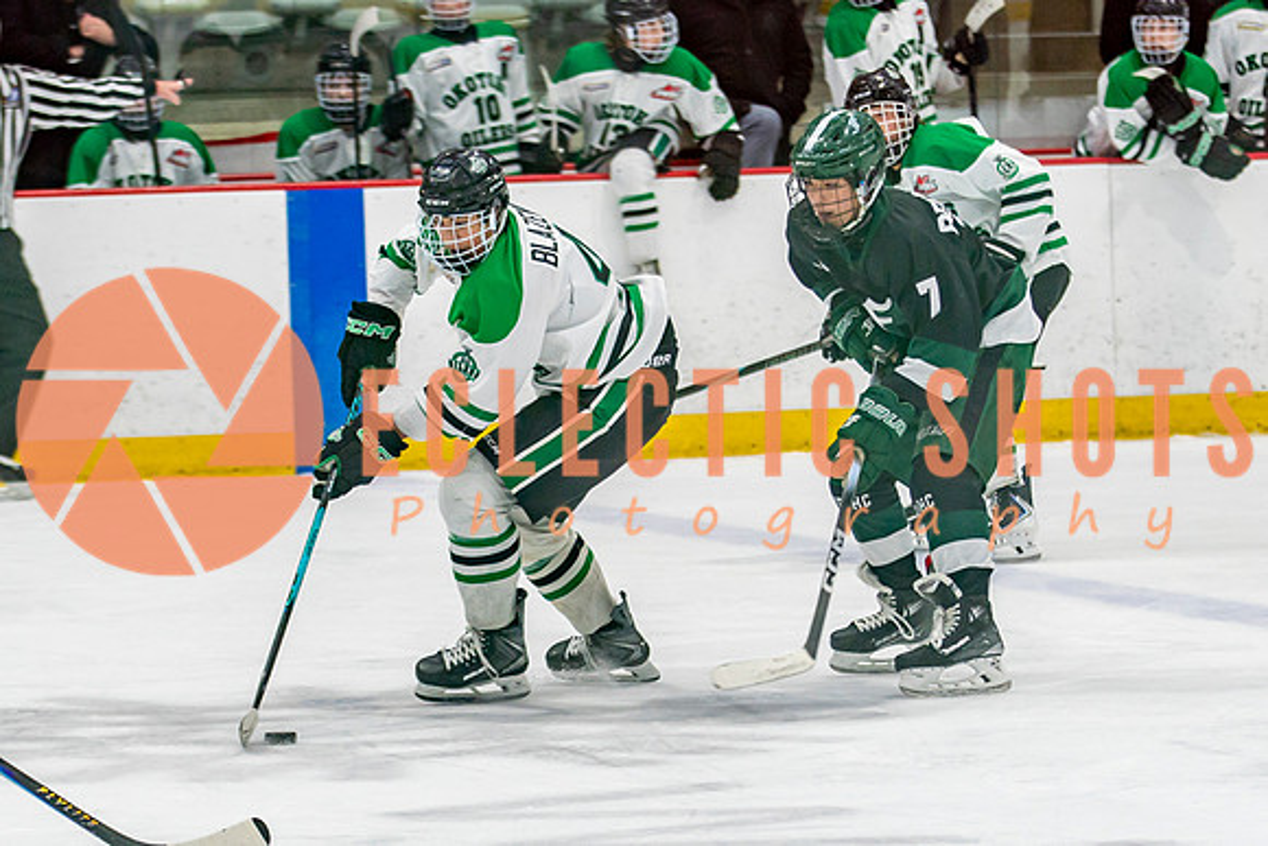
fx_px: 8579
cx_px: 634
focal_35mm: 244
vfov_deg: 5.6
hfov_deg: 8.5
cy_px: 435
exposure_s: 1/640
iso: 400
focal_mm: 110
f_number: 3.2
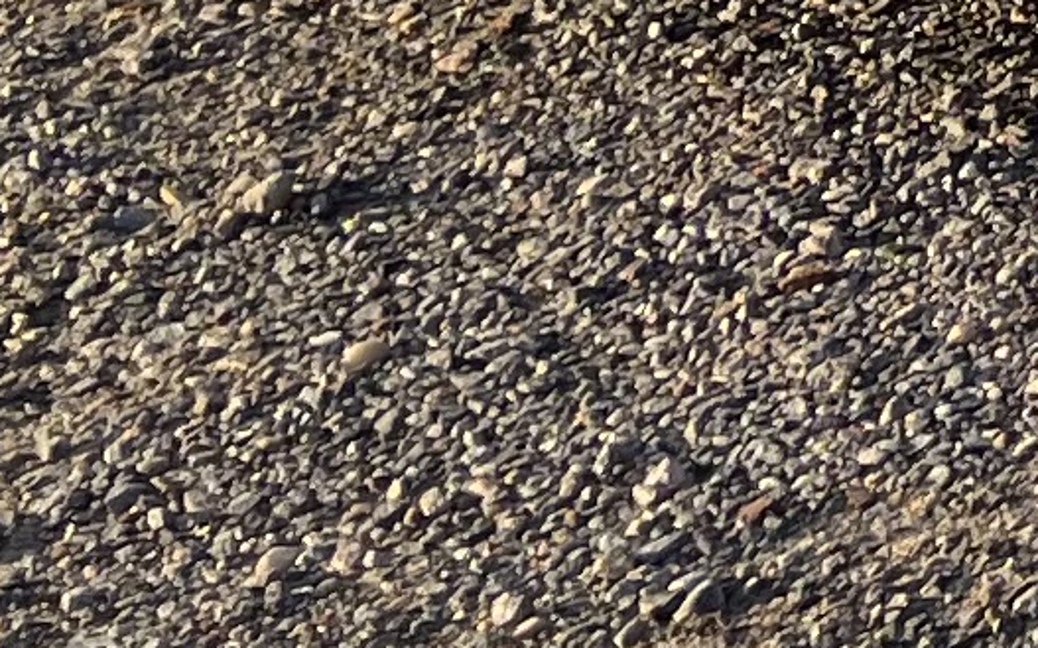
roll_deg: +0.0
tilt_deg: -3.8
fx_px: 5967
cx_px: 2730
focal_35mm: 211
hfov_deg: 8.8
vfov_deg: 5.5
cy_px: -1887
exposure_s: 1/1600
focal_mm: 5.1
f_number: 1.6
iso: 50
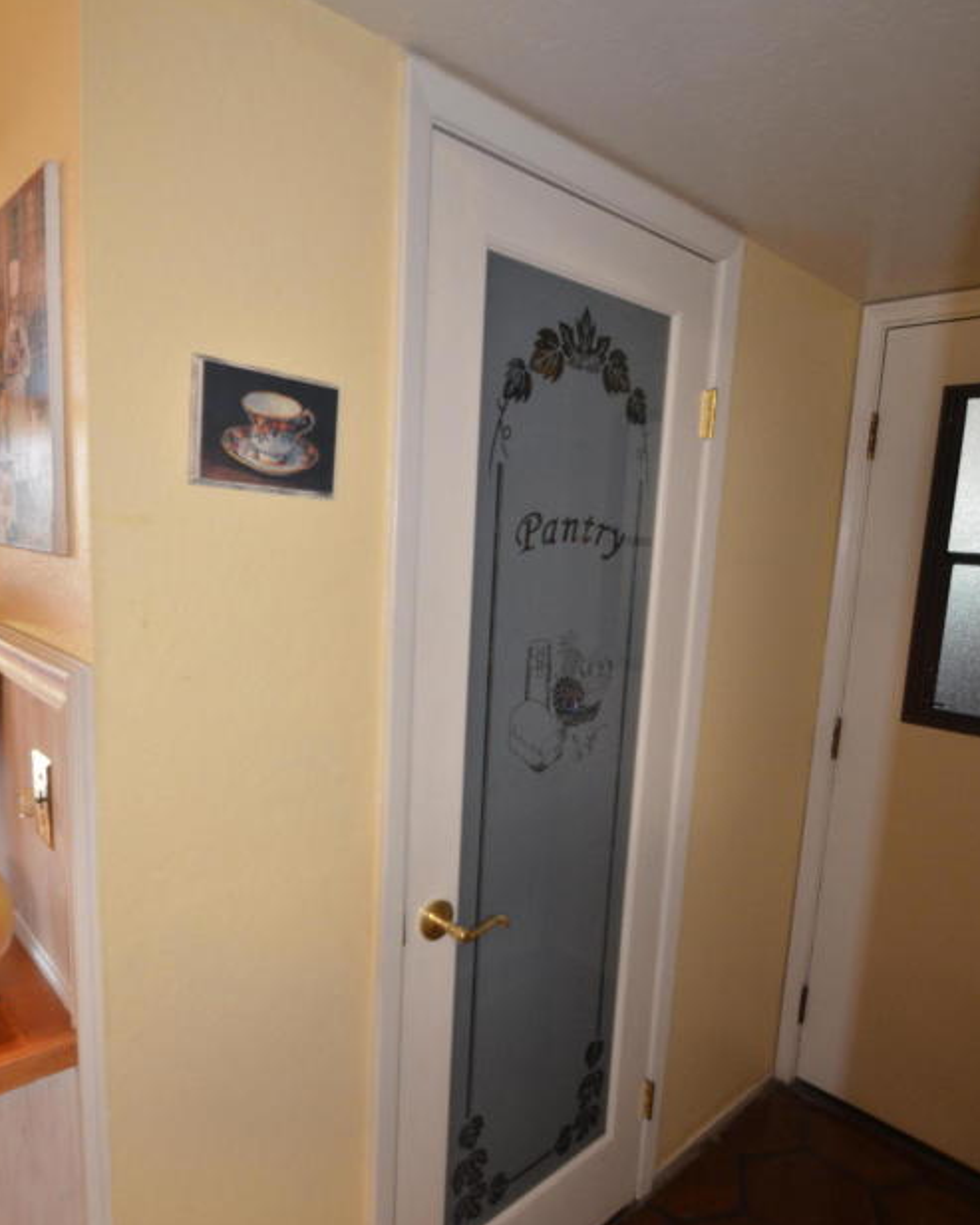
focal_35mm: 21
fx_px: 761
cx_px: 489
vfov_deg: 77.4
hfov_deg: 65.5
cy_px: 675
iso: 800
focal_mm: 12
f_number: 3.8
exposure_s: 1/60
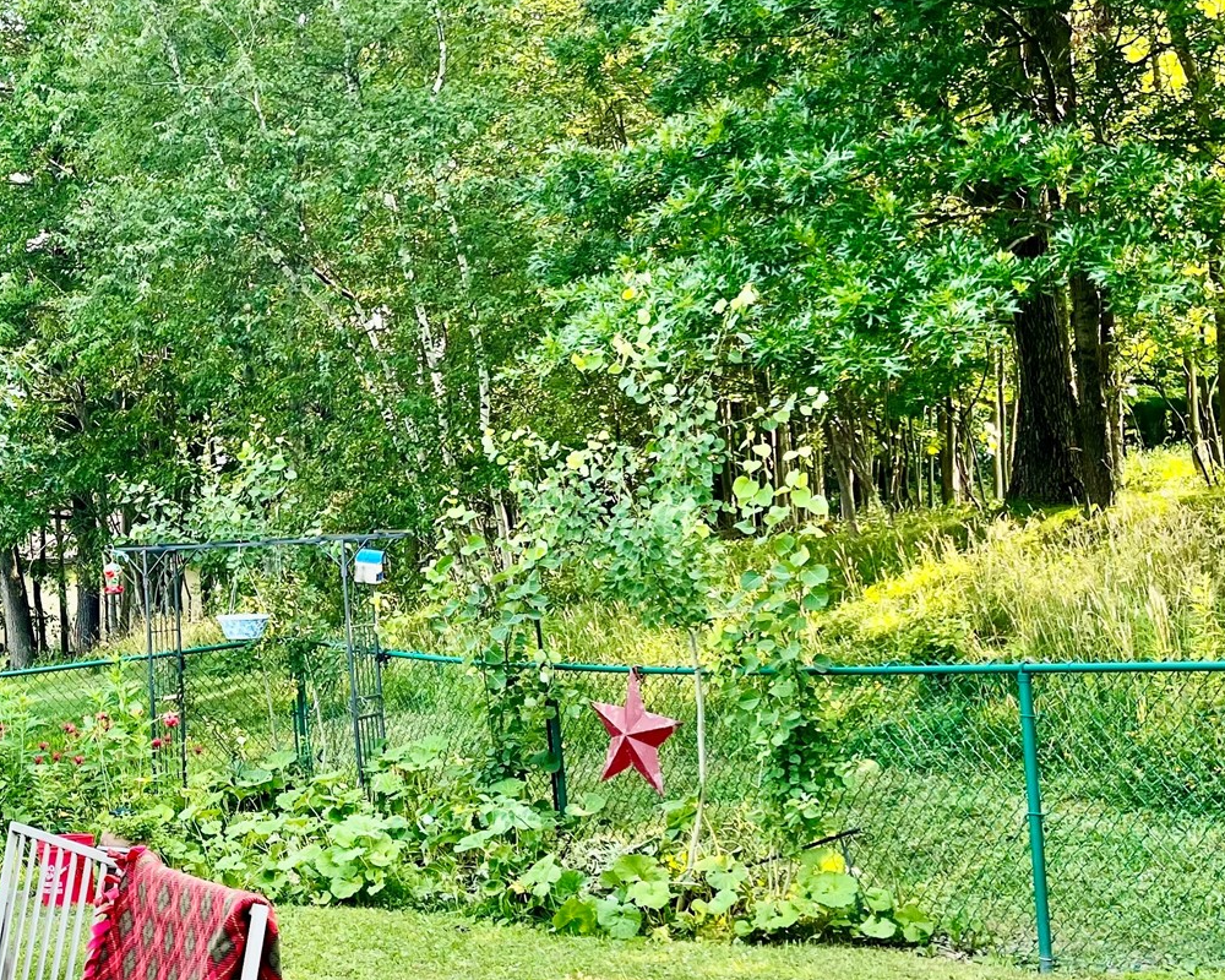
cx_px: 6
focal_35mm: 52
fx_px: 1885
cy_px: 474
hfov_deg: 33.1
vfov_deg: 29.1
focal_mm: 5.1
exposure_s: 1/170
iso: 40
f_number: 1.6
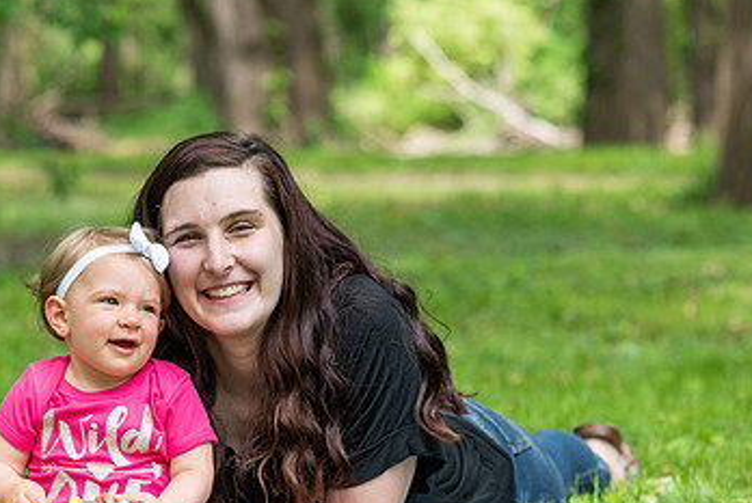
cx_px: 278
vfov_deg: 8.6
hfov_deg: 12.9
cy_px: 390
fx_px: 3325
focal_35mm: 159
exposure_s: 1/1000
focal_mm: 85
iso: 320
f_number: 3.5
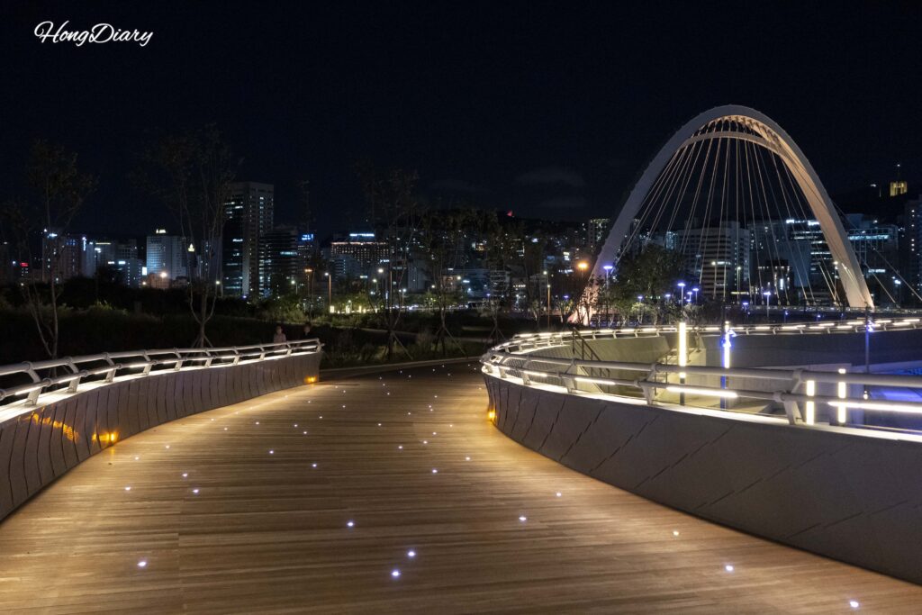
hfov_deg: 50.7
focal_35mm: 38
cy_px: 308
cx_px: 461
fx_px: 973
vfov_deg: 35.1
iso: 12800
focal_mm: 38
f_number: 5
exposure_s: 1/80
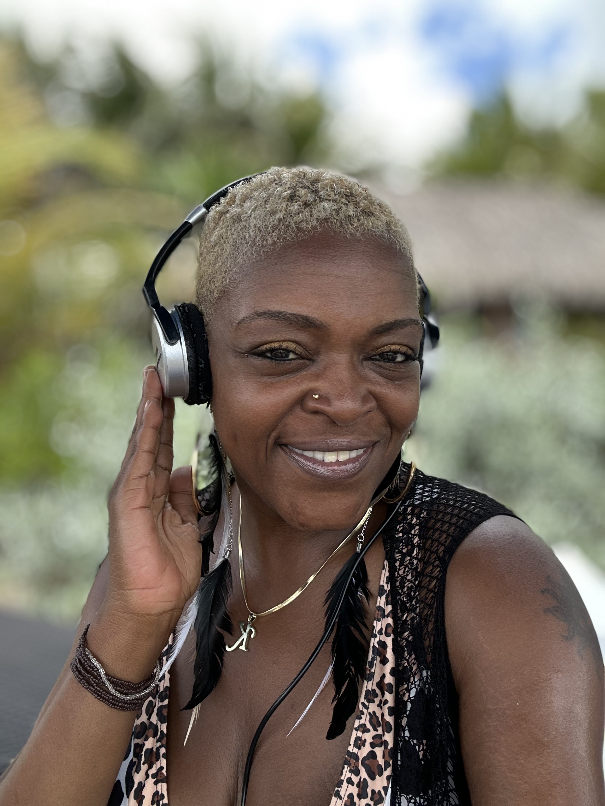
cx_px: 302
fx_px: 699
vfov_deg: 60.0
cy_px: 403
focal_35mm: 30
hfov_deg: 46.8
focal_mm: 2.69
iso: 25
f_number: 1.9
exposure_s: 1/158
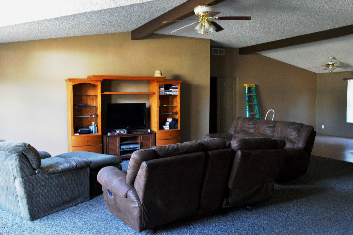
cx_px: 176
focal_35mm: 30
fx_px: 294
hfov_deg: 62.0
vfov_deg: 43.5
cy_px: 118
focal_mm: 20
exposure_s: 1/15
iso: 6400
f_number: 10
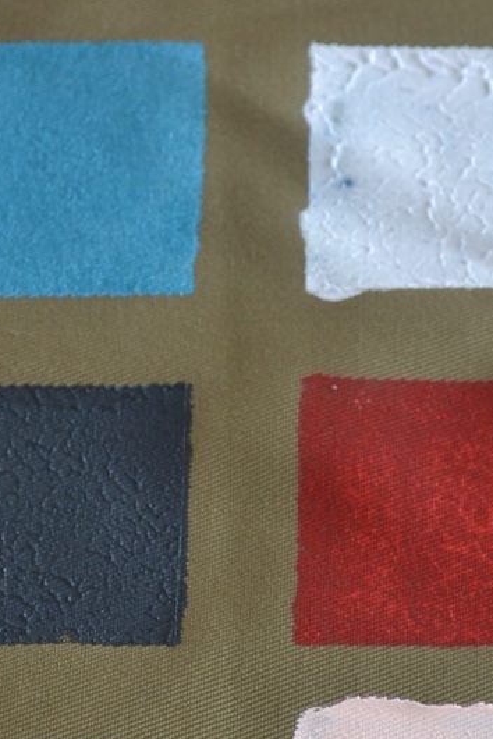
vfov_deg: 10.5
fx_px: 4005
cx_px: 241
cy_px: 327
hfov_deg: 7.0
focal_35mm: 195
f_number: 5.3
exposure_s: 1/50
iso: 400
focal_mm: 46
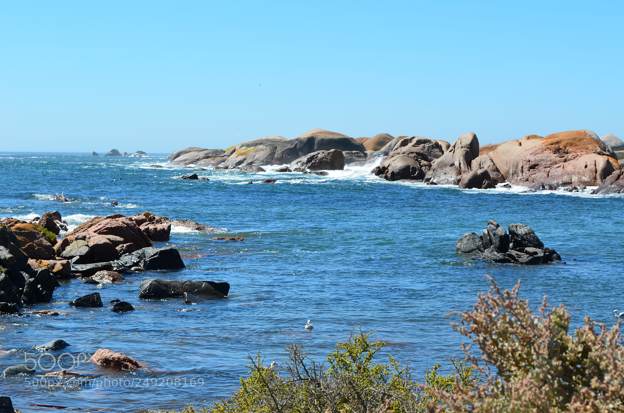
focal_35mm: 82
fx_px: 1427
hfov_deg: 24.7
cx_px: 312
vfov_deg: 16.5
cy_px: 206
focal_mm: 55
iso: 100
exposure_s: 1/125
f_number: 11
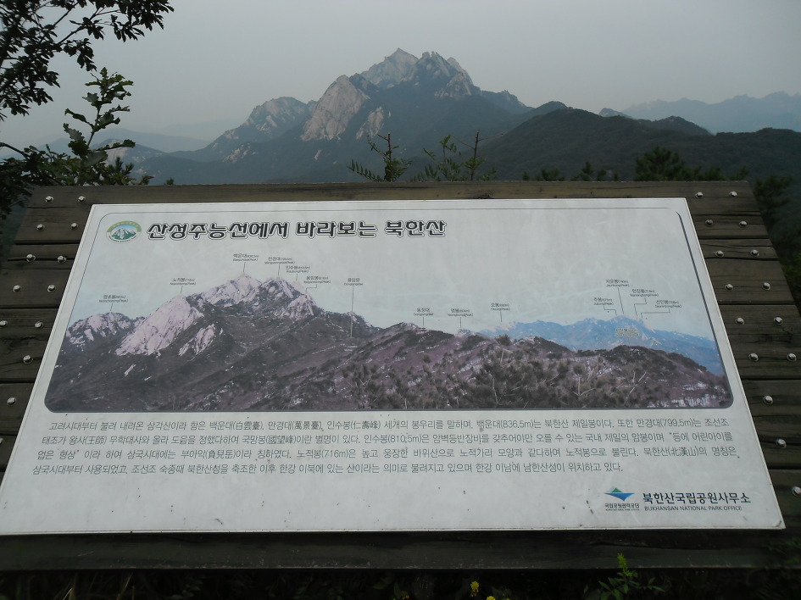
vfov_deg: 51.3
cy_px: 300
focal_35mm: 27
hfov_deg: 65.3
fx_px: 625
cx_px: 400
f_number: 3.5
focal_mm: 4.9
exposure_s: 1/490
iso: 80
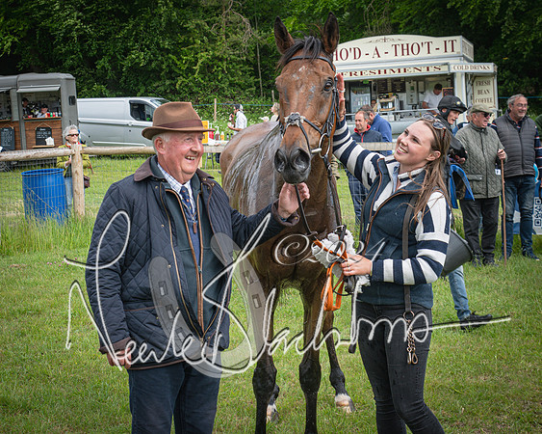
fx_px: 1100
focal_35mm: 69
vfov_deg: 22.3
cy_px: 173
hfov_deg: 27.7
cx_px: 256
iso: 200
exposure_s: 1/200
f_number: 5
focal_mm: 48
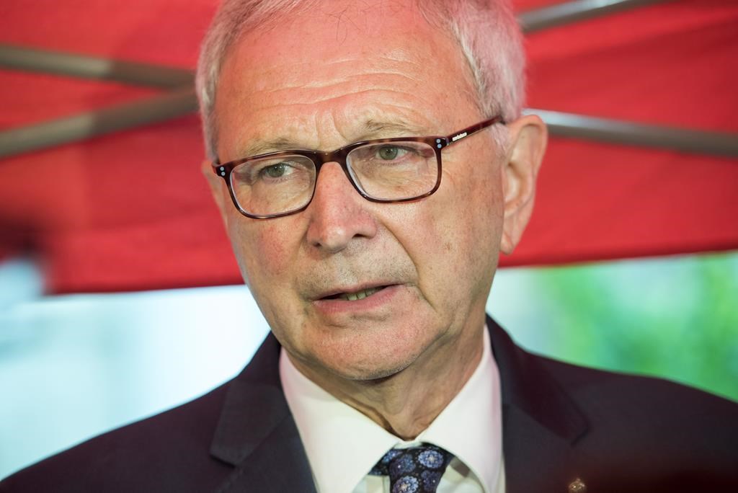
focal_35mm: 175
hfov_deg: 11.7
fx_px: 3589
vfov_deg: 7.9
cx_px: 369
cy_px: 246
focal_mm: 175
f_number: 4
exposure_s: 1/400
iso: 1250
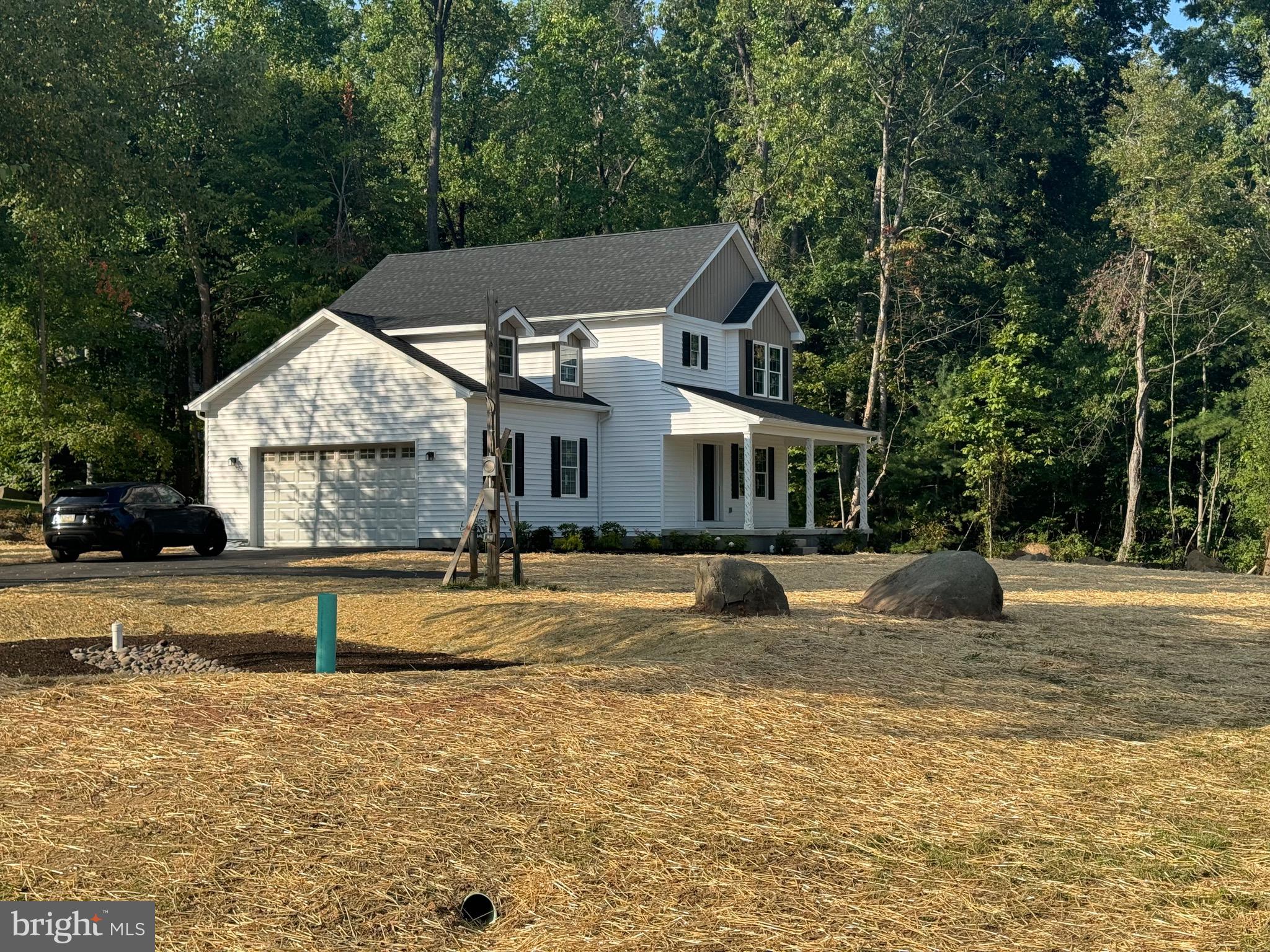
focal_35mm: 48
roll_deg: +0.4
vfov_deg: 30.3
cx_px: 635
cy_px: 476
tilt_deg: -0.3
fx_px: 1761
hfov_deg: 39.7
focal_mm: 6.76
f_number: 1.78
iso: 64
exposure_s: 1/2513
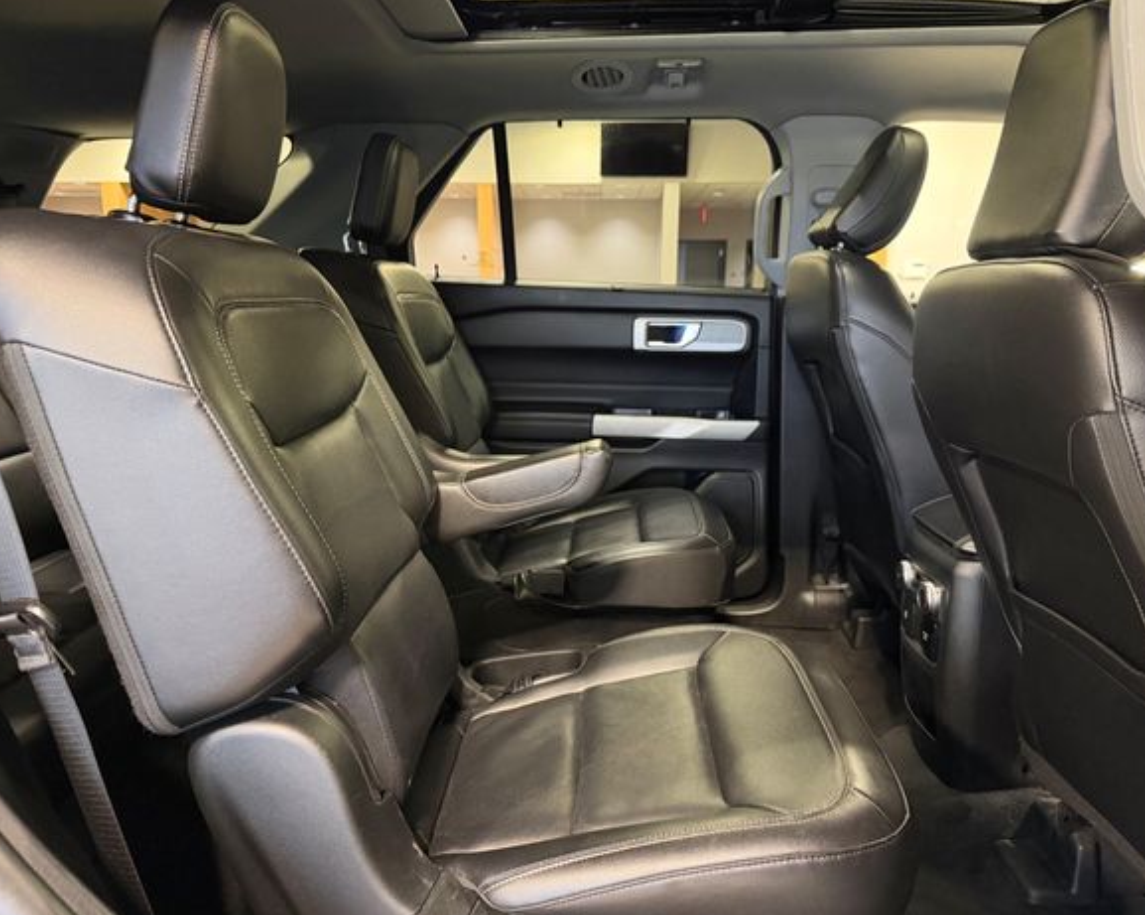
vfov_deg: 54.9
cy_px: 470
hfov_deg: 66.1
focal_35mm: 26
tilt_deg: -11.5
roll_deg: -0.1
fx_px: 881
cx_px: 572
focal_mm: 6.76
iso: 1000
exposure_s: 1/40
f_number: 1.78
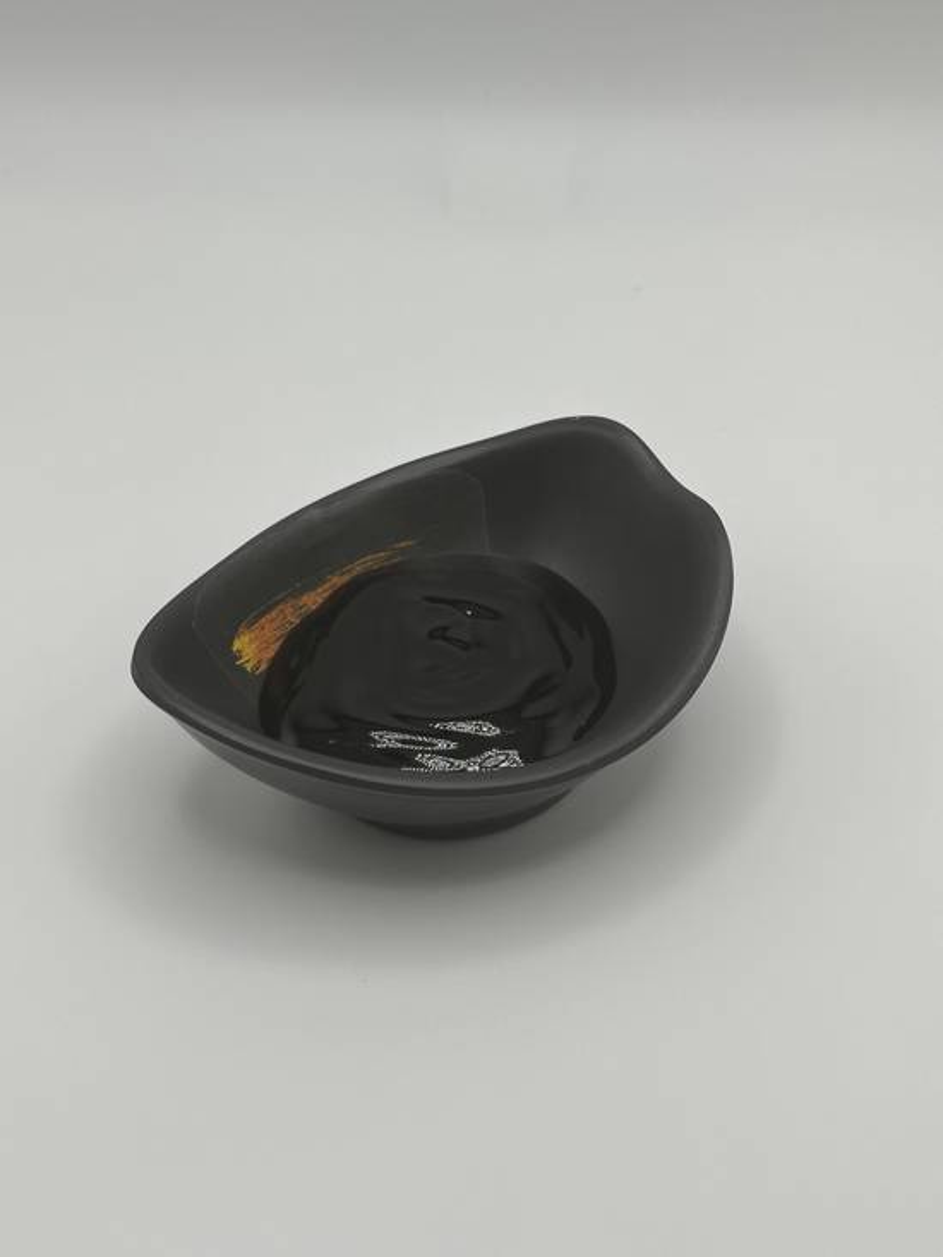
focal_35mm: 48
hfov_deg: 30.3
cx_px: 472
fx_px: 1743
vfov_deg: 39.7
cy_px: 628
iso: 64
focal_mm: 6.86
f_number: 1.78
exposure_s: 1/1157
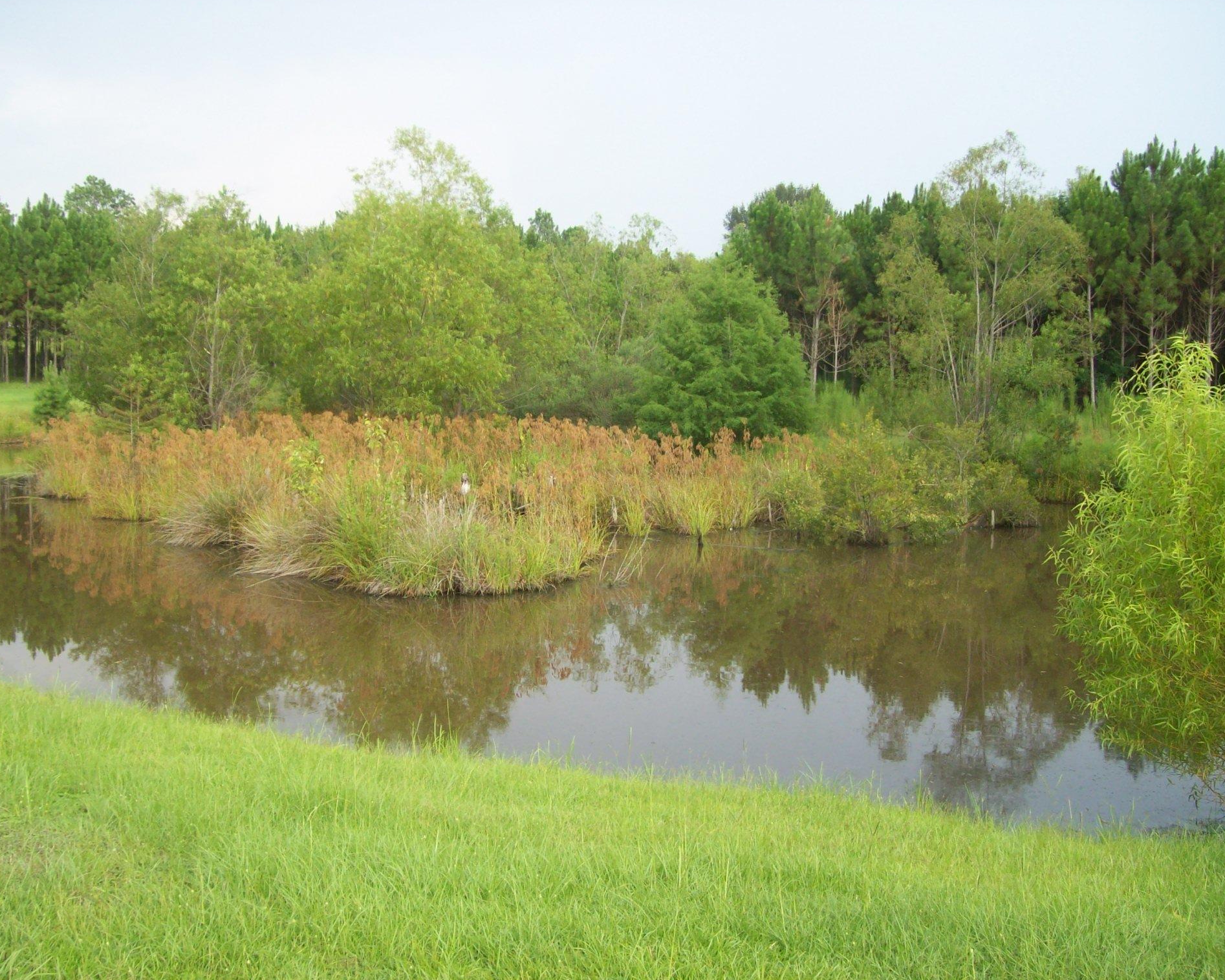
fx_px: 1378
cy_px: 488
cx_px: 574
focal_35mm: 38
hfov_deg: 47.9
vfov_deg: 39.2
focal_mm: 6
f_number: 2.7
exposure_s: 1/182
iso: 80
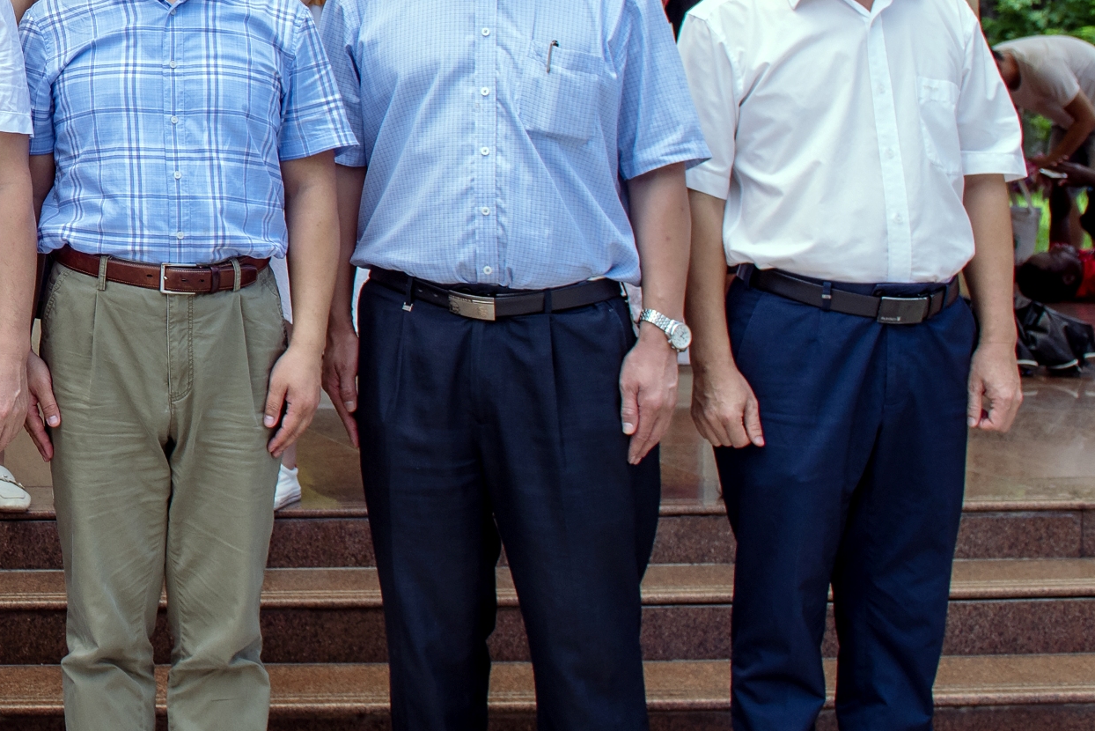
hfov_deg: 23.4
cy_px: -2
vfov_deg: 18.7
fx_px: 2160
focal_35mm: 71
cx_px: -499
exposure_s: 1/320
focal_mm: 24
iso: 100
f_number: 5
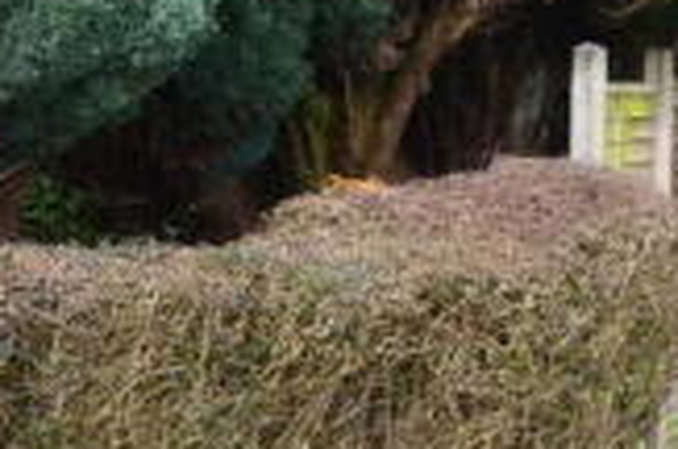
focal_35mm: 121
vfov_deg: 11.3
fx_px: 2274
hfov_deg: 14.9
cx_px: 1198
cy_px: 175
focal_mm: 20
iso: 400
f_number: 10
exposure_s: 1/250
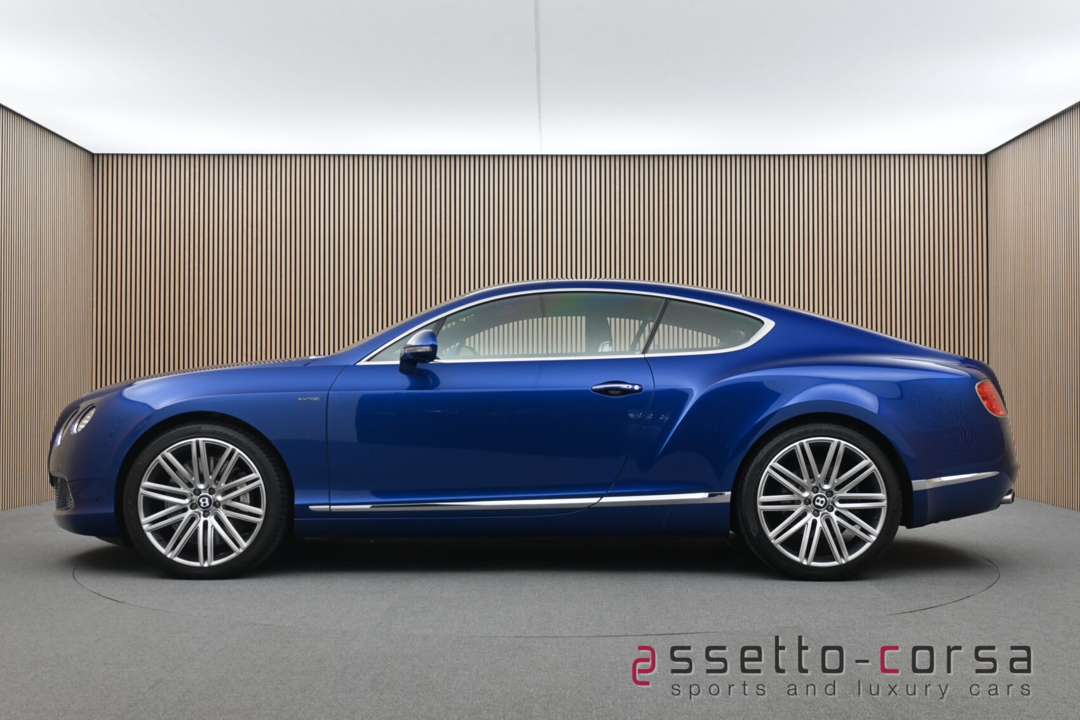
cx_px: 540
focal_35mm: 41
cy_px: 360
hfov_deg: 47.2
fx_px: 1237
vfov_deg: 32.4
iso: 560
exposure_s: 1/40
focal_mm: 27.5
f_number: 4.5
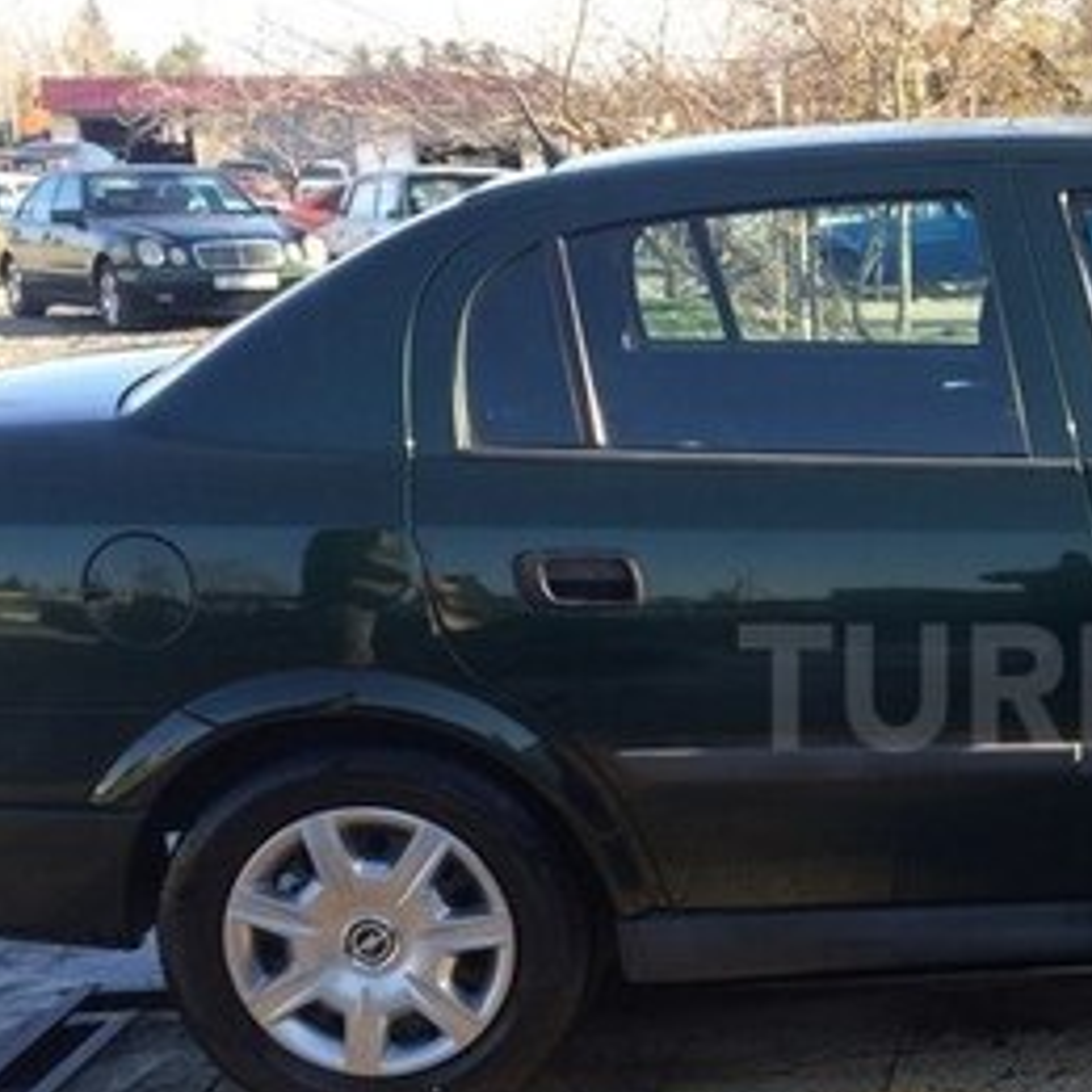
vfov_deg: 26.4
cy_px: 687
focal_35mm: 65
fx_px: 2320
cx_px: 1168
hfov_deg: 24.8
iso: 32
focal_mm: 4.15
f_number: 2.2
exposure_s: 1/366
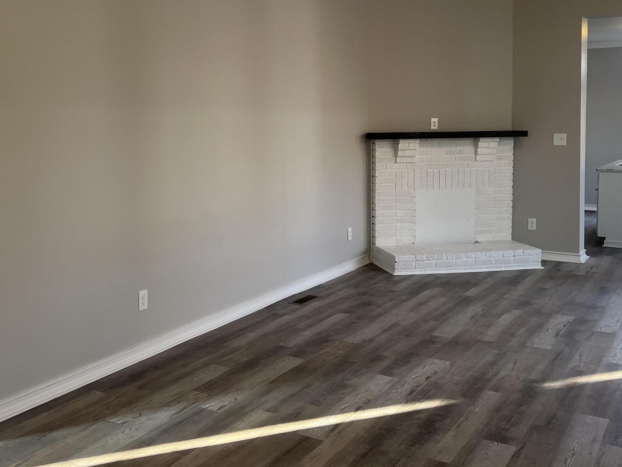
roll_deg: +0.7
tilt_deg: -3.4
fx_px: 701
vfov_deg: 36.6
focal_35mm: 39
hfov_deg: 47.7
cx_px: 257
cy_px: 168
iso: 100
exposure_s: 1/120
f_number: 1.5
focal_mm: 5.7
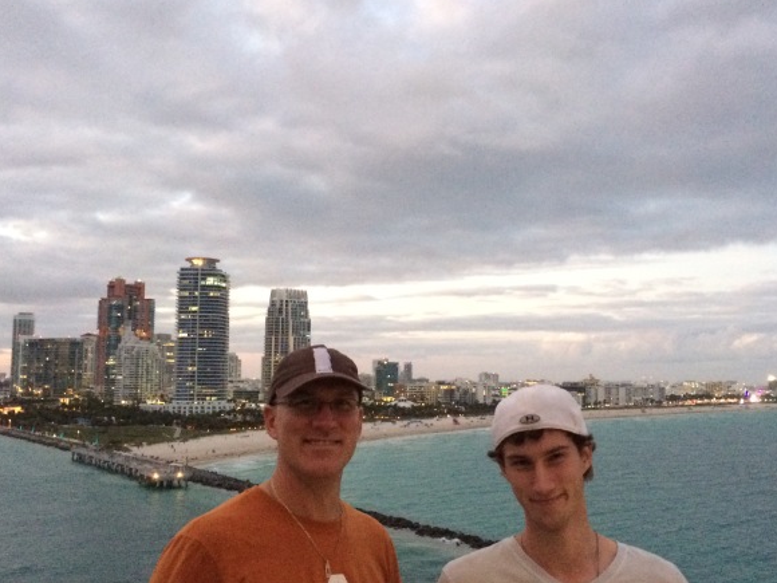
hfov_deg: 46.8
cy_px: 300
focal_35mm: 40
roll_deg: +0.0
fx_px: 898
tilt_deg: +3.3
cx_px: 421
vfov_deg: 36.0
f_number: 2.2
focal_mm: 4.15
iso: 400
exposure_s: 1/15
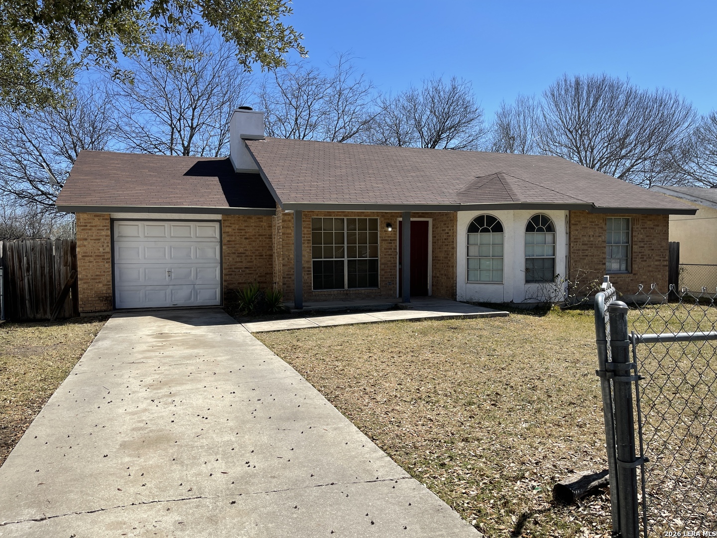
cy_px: 269
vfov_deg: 53.1
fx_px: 539
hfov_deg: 67.3
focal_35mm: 26
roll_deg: -0.3
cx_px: 358
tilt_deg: -3.0
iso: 32
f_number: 1.6
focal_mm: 5.1
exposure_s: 1/3663
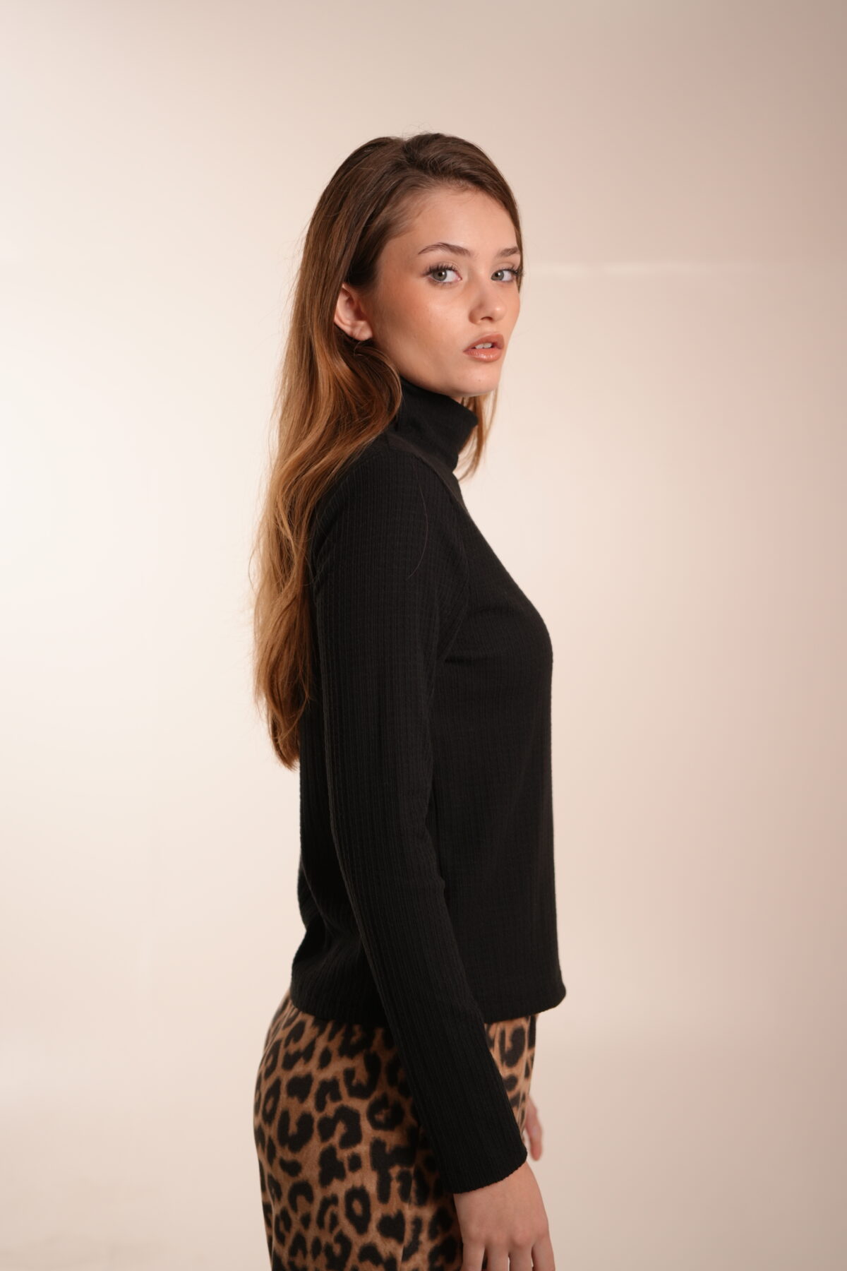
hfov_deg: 27.0
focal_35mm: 50
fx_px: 1764
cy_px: 636
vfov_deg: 39.6
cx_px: 424
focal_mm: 50
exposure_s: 1/125
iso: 400
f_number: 2.8
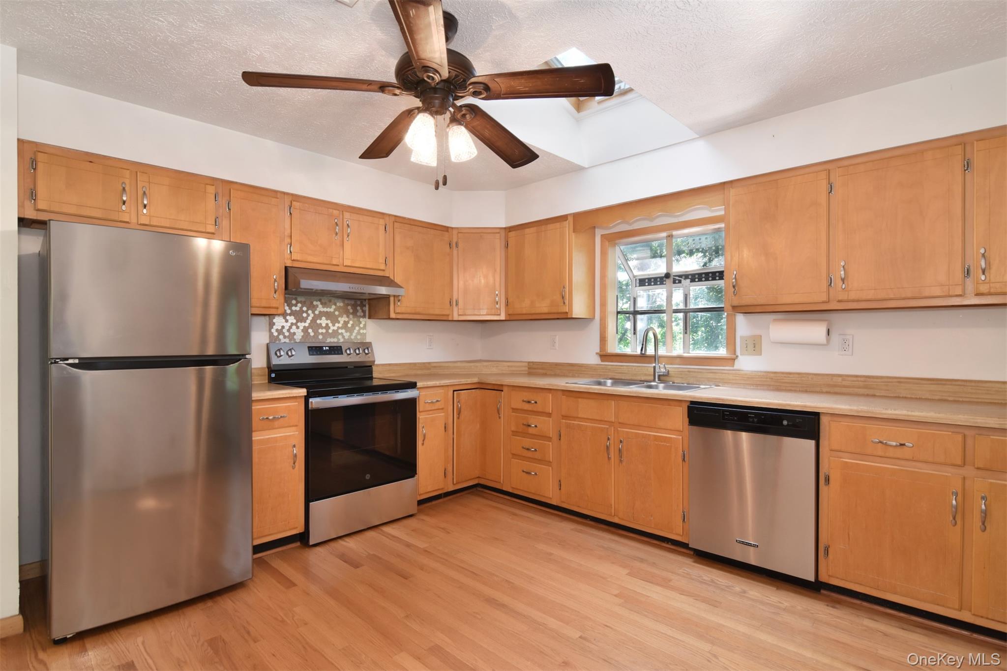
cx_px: 504
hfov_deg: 95.0
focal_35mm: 16
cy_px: 336
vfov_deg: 72.0
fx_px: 461
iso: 640
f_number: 11
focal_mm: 11
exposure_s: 1/25
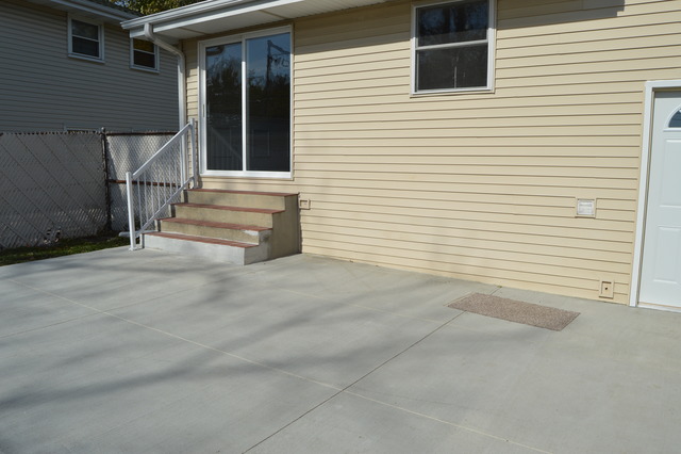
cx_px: 340
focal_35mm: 27
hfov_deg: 67.4
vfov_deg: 47.9
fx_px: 510
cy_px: 227
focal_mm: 18
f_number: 10
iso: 100
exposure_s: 1/400
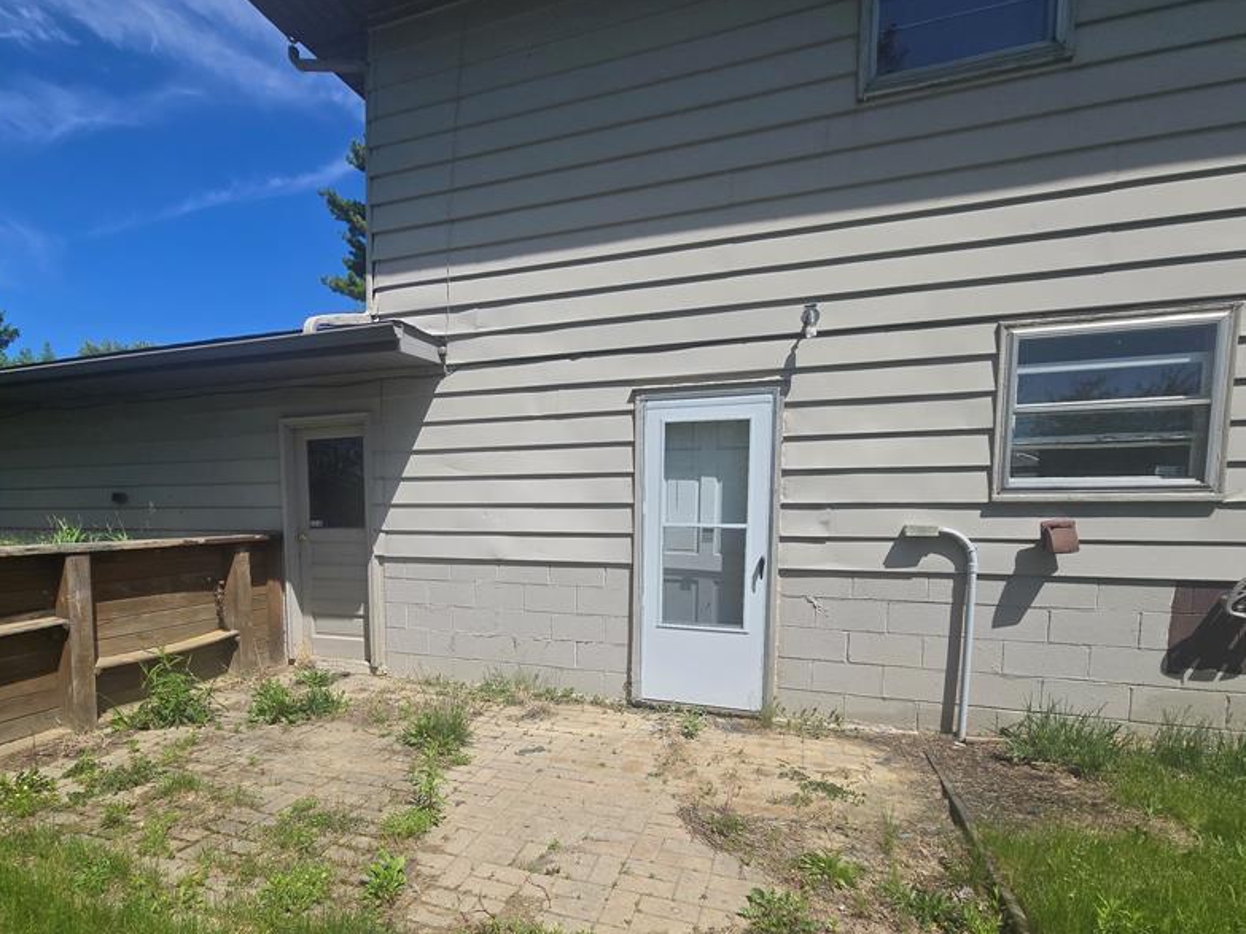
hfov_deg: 90.6
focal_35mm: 17
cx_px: 546
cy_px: 578
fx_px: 612
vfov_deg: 73.6
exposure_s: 1/2805
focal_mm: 2.2
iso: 50
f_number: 2.2
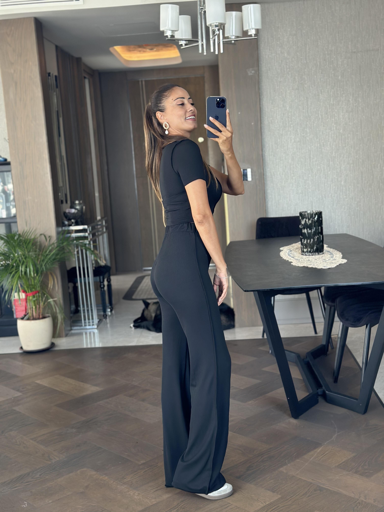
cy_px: 256
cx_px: 192
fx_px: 710
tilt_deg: -15.4
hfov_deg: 30.3
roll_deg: +3.8
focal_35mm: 48
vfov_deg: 39.7
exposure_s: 1/60
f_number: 1.78
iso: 160
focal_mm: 6.86
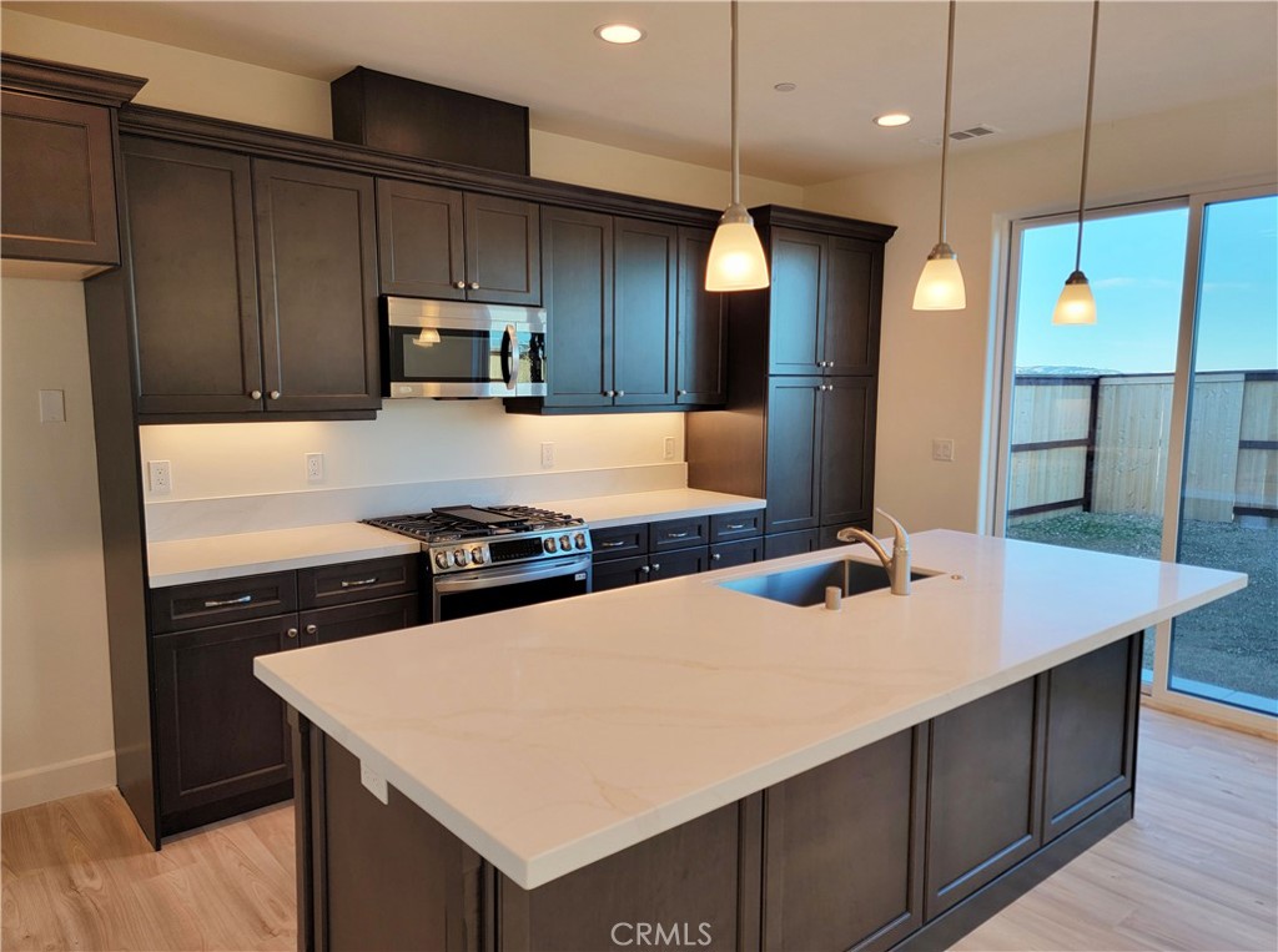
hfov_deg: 71.7
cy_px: 476
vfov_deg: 56.6
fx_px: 884
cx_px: 639
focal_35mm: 24
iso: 40
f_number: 1.8
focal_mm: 6.7
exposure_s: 1/120
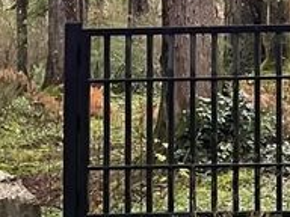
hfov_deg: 13.2
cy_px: -240
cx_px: 471
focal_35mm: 139
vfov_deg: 9.8
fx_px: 1164
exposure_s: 1/94
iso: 125
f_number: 1.6
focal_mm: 4.2
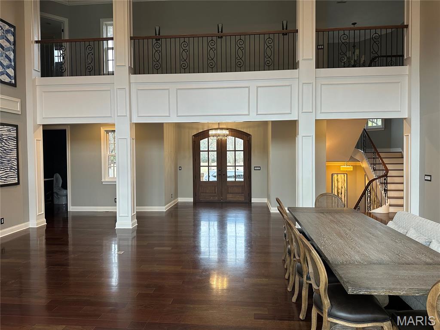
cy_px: 165
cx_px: 220
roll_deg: +0.8
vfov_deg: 56.8
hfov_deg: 71.6
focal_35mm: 24
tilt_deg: -1.1
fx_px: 305
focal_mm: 6.86
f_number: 1.78
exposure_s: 1/60
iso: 200
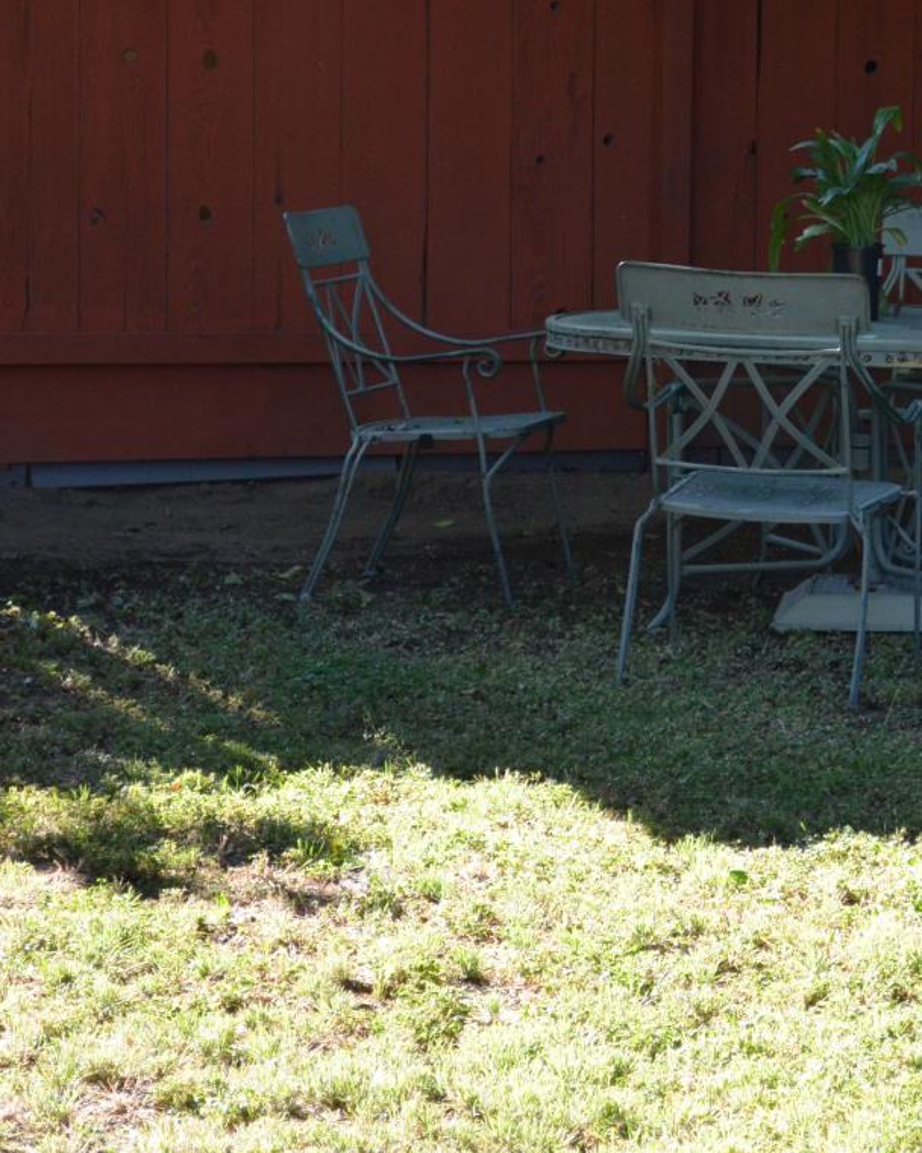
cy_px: 488
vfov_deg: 14.5
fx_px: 4537
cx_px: 967
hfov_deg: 11.5
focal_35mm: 133
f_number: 5.3
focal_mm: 48
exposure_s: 1/500
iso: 900
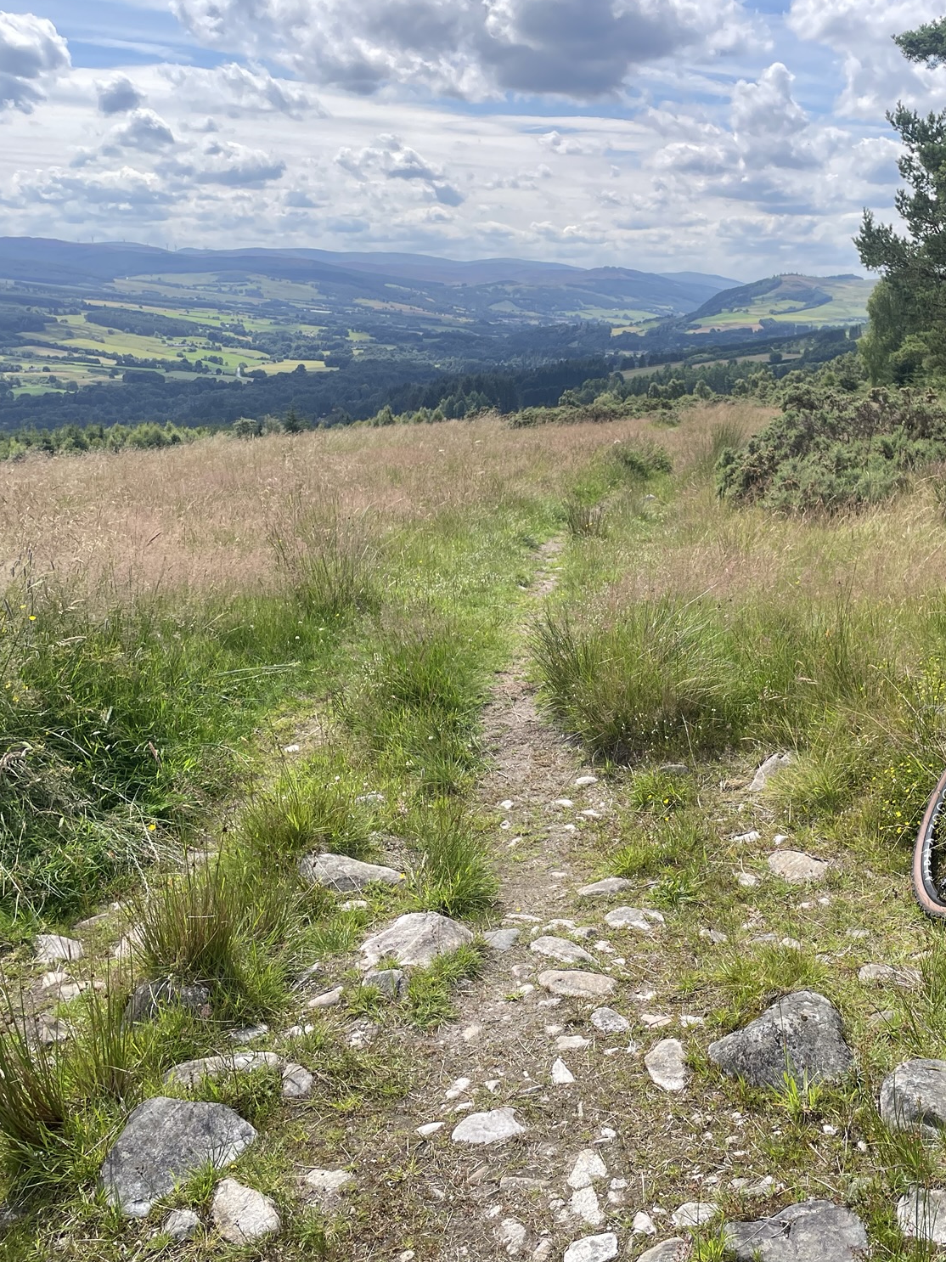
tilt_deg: -15.0
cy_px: 626
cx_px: 668
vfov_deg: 52.6
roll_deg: -1.7
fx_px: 1276
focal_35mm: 35
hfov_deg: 39.9
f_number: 1.6
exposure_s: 1/1887
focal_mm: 4.2
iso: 32
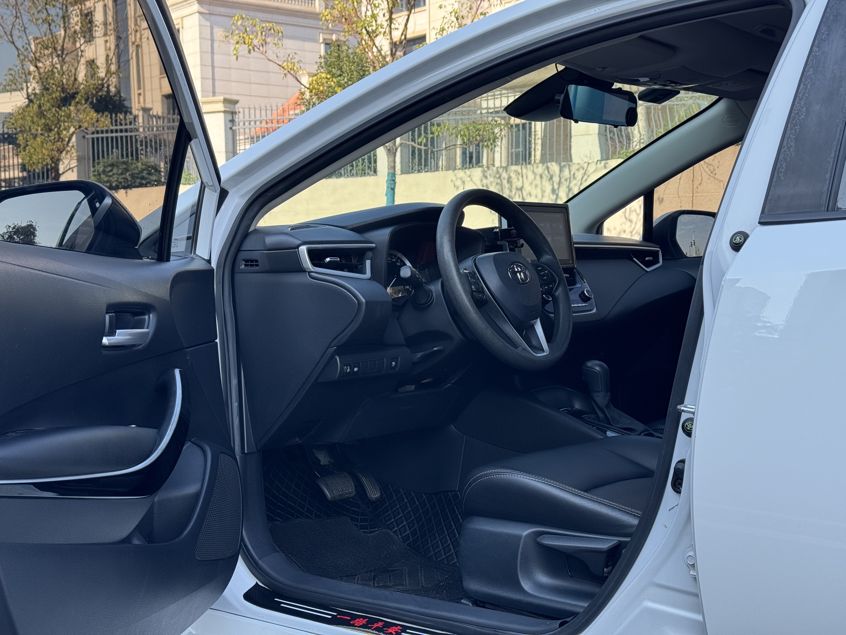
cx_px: 423
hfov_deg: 39.7
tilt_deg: -3.8
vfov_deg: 30.3
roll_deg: +0.9
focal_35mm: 48
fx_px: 1173
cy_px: 318
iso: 64
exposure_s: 1/783
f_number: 1.78
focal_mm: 6.76
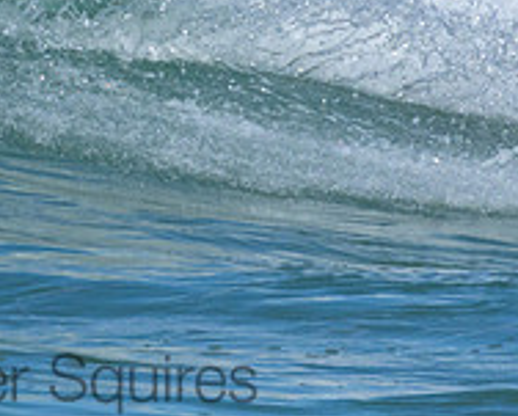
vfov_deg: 0.7
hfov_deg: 0.8
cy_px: -79
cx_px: 44
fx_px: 35531
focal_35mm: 2314
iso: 2000
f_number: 11
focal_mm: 800
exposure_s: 1/2000
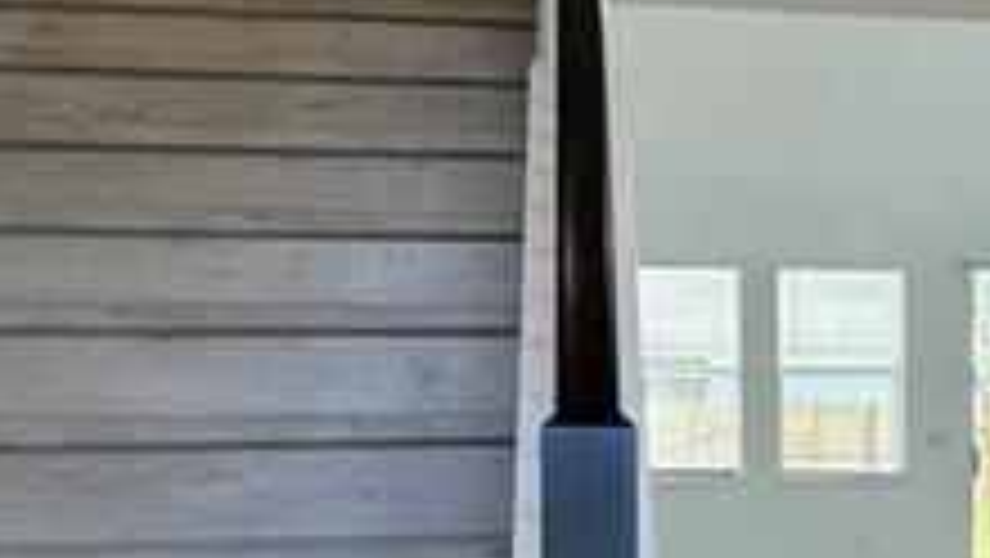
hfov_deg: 28.1
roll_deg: -0.4
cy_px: 500
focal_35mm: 71
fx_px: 1865
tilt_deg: -1.3
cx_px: 963
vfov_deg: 16.8
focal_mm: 2.22
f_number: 2.2
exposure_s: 1/120
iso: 64
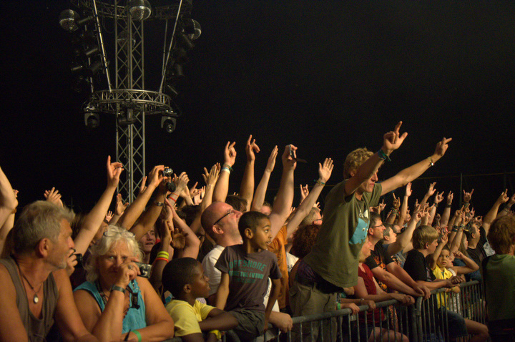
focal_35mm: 52
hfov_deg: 37.9
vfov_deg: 25.7
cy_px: 171
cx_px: 258
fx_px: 750
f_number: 4.5
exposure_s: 1/320
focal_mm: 35
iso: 3200
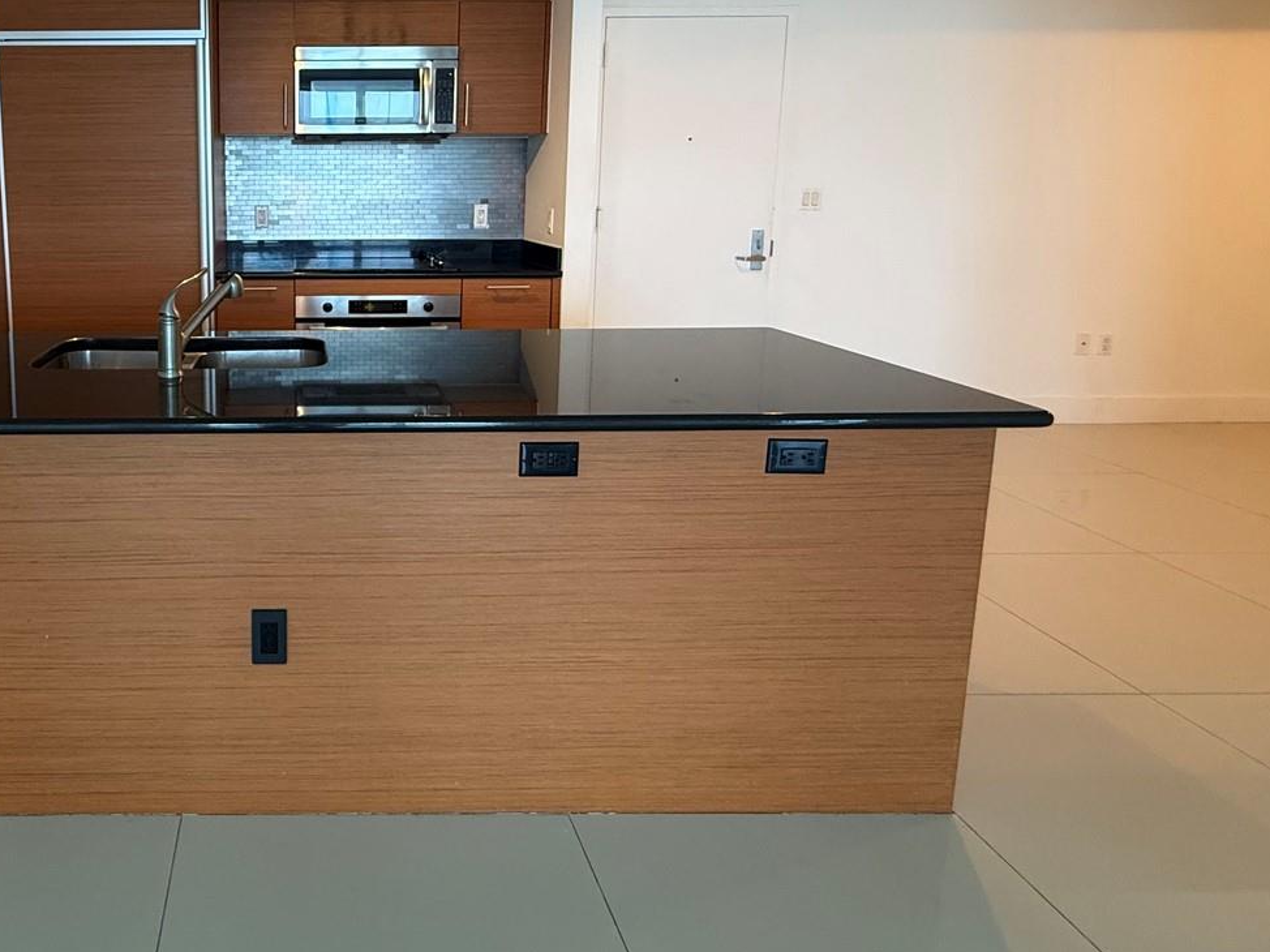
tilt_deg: -6.5
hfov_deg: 68.5
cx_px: 299
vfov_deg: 57.3
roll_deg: +0.4
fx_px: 844
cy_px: 300
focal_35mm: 23
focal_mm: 2.22
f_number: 2.2
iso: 250
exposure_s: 1/60
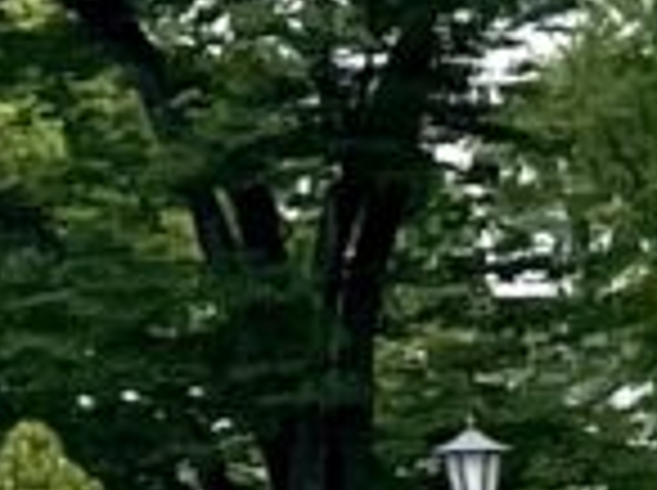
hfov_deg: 10.8
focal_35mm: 183
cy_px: 1288
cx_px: 140
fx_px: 3468
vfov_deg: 7.4
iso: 32
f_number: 1.6
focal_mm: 4.2
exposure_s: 1/1595
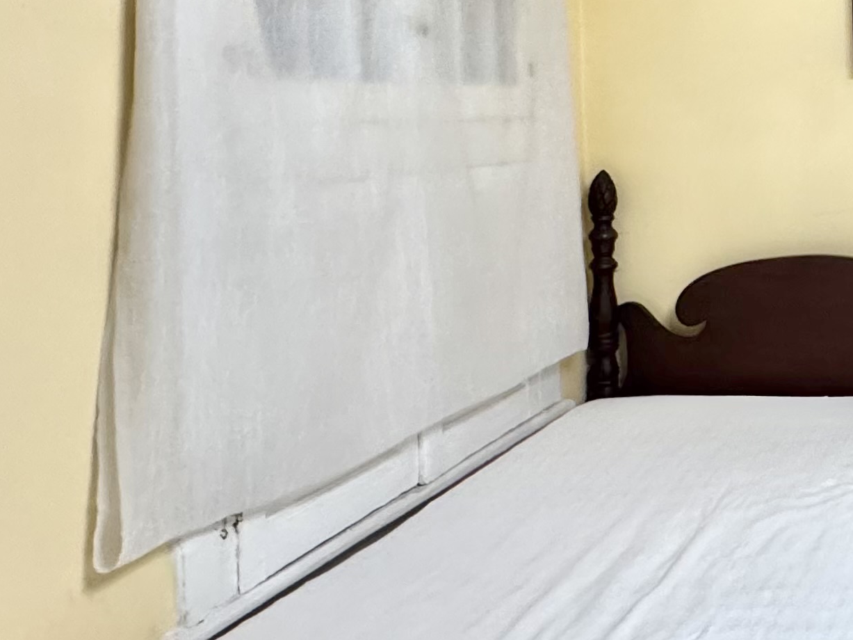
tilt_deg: -1.3
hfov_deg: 32.4
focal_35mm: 46
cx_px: 1077
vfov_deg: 30.7
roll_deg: +0.7
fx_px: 1133
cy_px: 125
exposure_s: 1/120
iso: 320
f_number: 2.2
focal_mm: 2.22
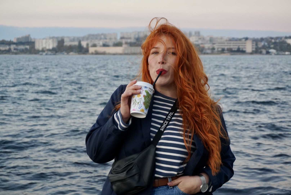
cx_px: 146
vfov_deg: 19.4
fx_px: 570
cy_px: 98
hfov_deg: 28.6
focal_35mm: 70
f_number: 5.6
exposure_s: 1/160
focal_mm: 47
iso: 800
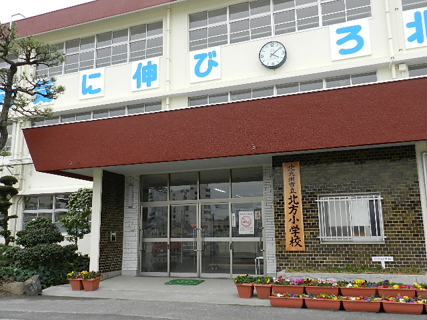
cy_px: 160
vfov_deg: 44.2
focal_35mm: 32
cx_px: 214
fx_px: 395
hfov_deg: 56.8
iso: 160
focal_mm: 5.6
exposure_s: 1/200
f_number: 3.7
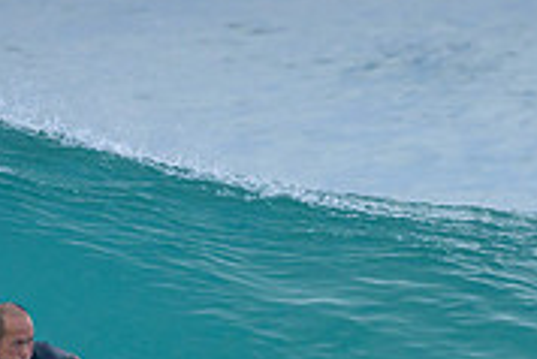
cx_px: 217
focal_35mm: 3201
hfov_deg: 0.6
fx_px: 47786
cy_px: 450
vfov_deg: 0.4
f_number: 6.3
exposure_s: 1/2000
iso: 1250
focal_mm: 800
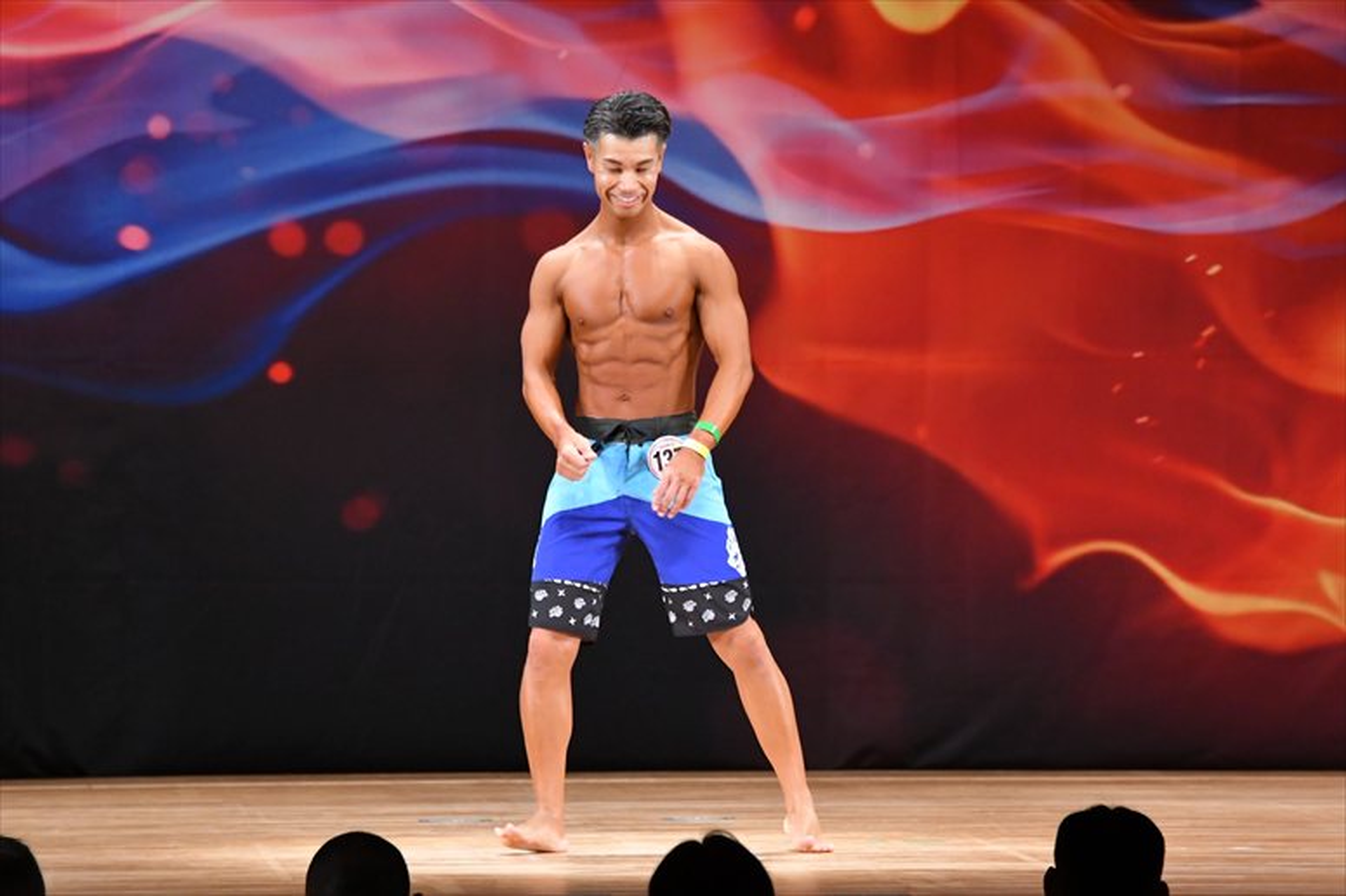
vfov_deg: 5.7
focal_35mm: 240
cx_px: 673
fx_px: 8969
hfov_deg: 8.6
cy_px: 448
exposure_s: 1/400
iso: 3200
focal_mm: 160
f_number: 5.6
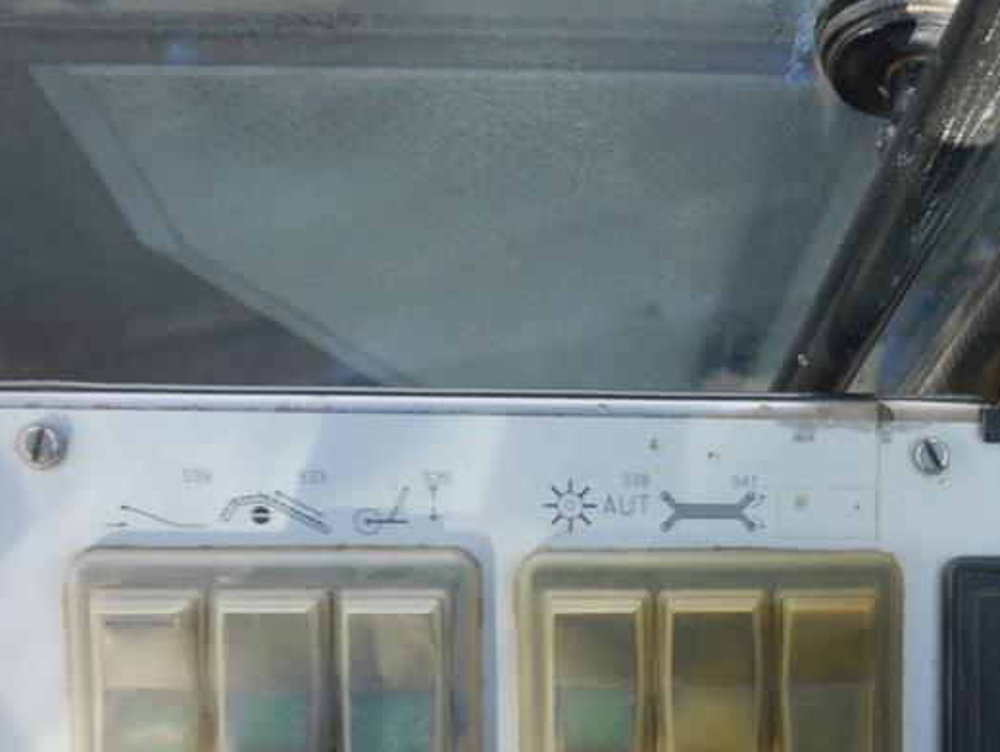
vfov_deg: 25.7
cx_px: 950
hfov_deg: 32.7
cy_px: 690
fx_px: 1590
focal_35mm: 55
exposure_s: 1/125
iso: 160
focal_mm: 14
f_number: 4
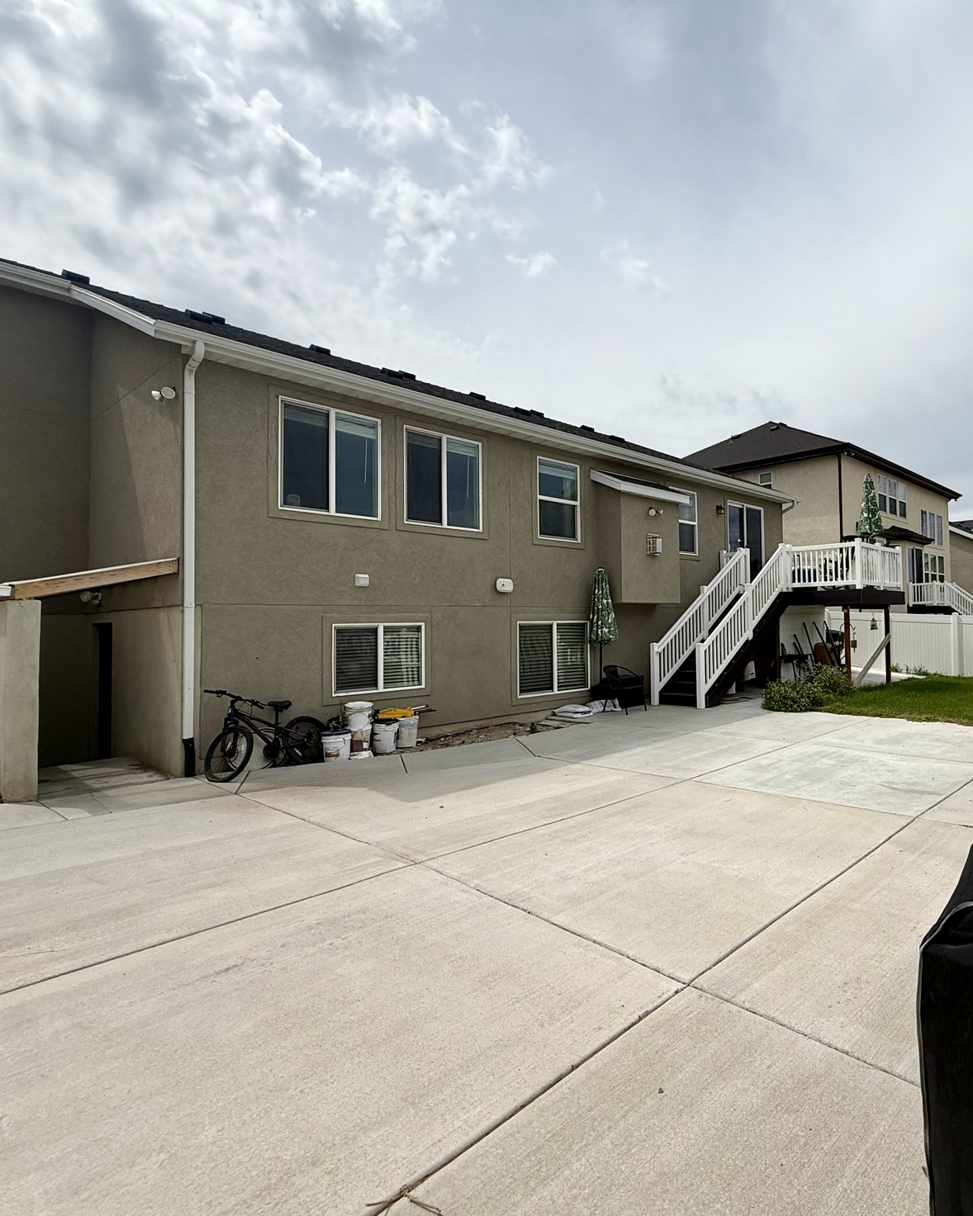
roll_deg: +1.1
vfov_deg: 83.3
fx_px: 684
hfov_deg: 66.3
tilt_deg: +2.3
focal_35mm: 19
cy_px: 600
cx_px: 733
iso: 64
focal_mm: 2.22
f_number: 2.2
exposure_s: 1/5155
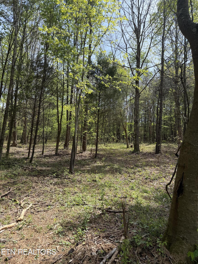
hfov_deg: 56.8
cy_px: 132
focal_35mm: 24
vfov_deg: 71.6
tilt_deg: +7.2
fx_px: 183
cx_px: 99
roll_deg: -1.5
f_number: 1.78
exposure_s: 1/1949
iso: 80
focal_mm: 6.76
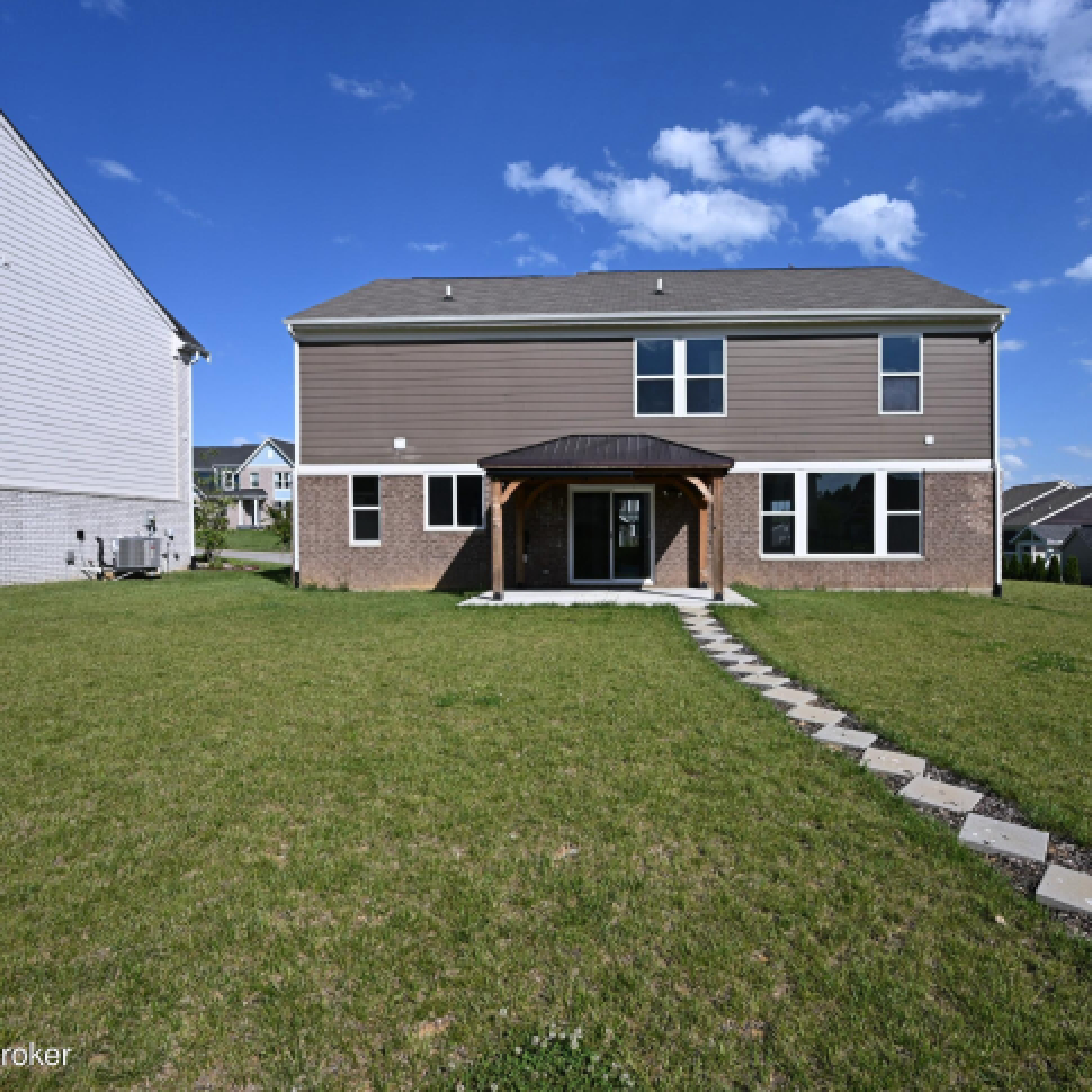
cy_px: 543
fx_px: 749
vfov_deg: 72.1
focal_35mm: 21
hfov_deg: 71.8
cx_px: 618
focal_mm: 16
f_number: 6.3
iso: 250
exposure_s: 1/1600
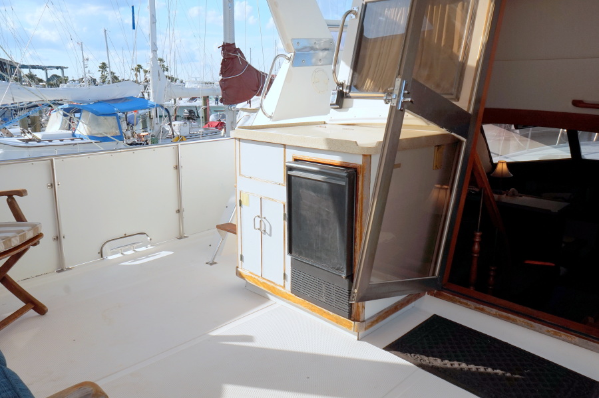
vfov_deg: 53.1
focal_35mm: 24
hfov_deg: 73.8
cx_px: 300
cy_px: 199
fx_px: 399
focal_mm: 16
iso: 100
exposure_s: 1/100
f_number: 11
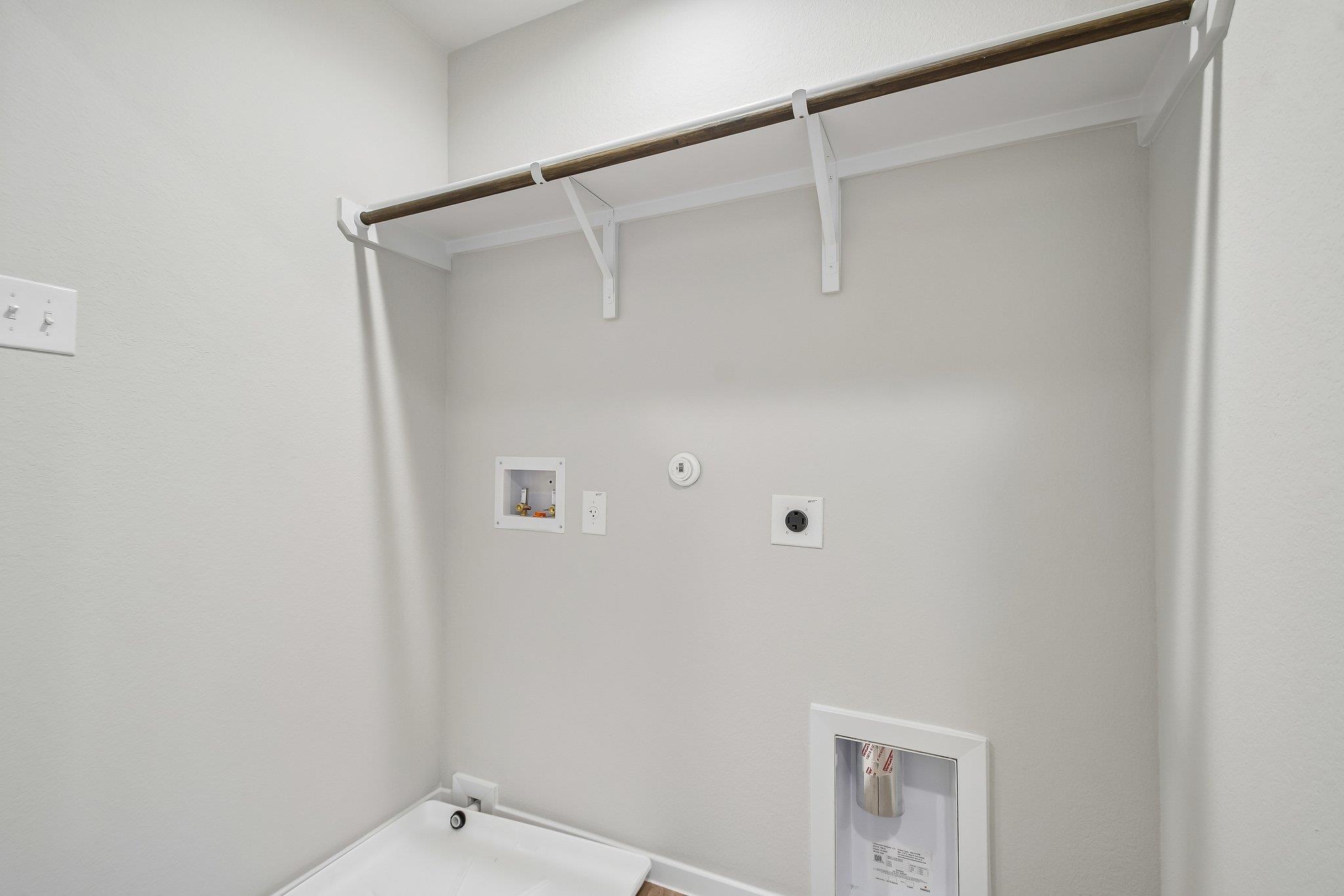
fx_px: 560
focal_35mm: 15
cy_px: 448
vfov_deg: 77.3
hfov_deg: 100.4
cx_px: 672
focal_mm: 10
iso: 400
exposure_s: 1/5
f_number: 8
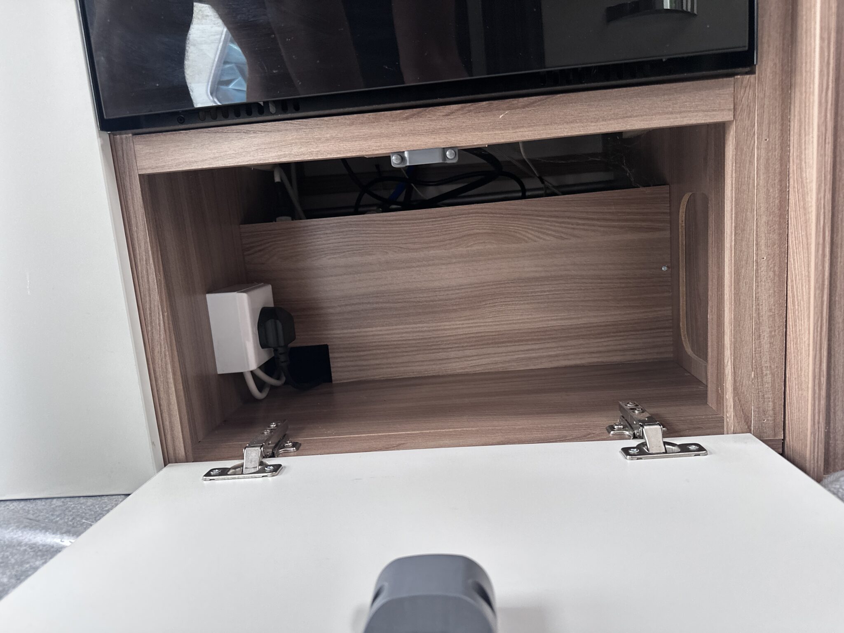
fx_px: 585
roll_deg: +4.9
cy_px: 316
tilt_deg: -9.4
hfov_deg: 71.6
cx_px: 422
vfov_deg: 56.8
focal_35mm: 24
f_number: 1.78
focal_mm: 6.86
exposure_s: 1/114
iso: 250
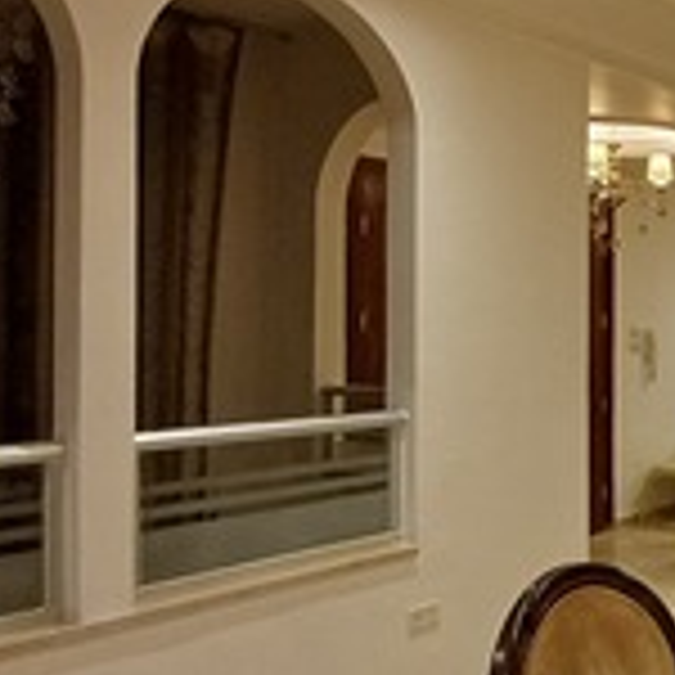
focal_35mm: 43
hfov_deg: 32.0
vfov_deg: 39.1
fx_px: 949
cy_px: 313
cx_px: 826
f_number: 2.2
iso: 160
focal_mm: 1.64
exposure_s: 1/33
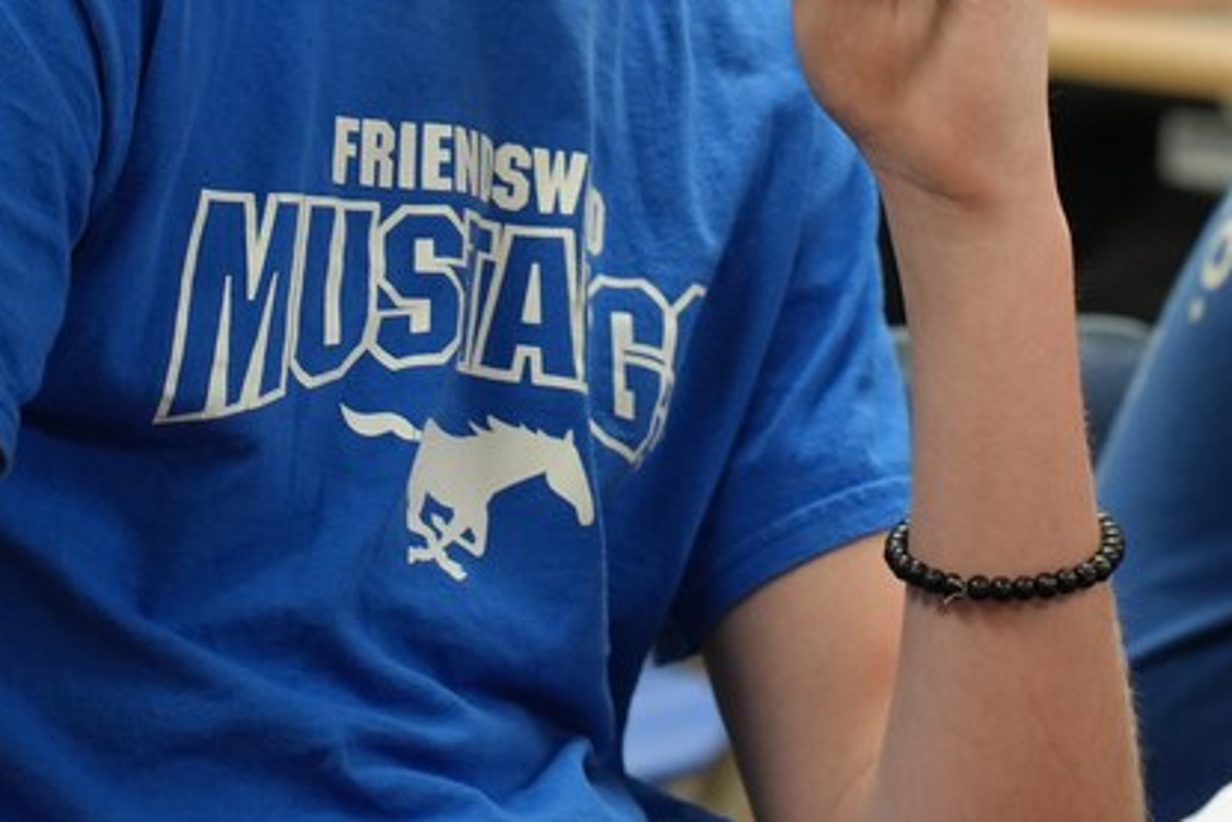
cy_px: -171
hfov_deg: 11.1
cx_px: 620
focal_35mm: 185
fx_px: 6333
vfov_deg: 7.4
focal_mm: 75
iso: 1600
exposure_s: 1/160
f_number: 4
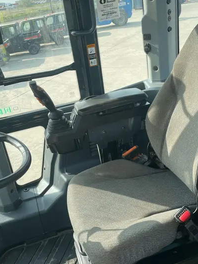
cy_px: 140
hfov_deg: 39.7
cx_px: 104
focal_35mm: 36
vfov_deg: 51.3
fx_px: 274
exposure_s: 1/868
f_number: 1.6
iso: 32
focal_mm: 4.2
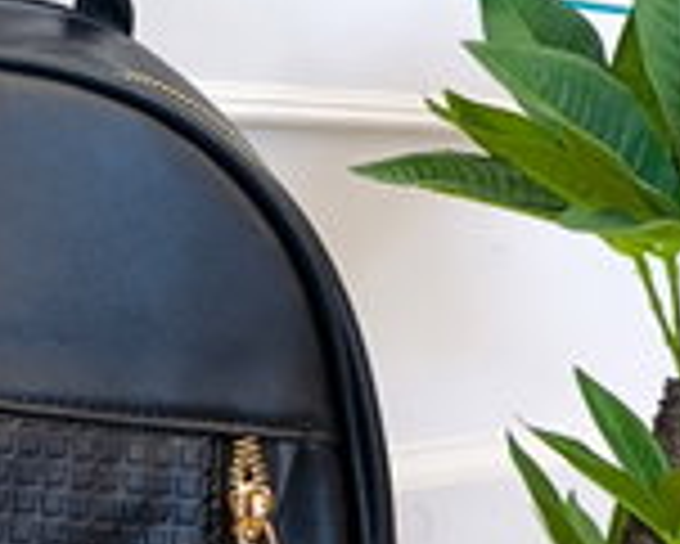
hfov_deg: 23.6
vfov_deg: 19.2
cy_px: 461
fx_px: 1591
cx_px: 95
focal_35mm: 79
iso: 417
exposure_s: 1/100
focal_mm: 6.11
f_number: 1.65
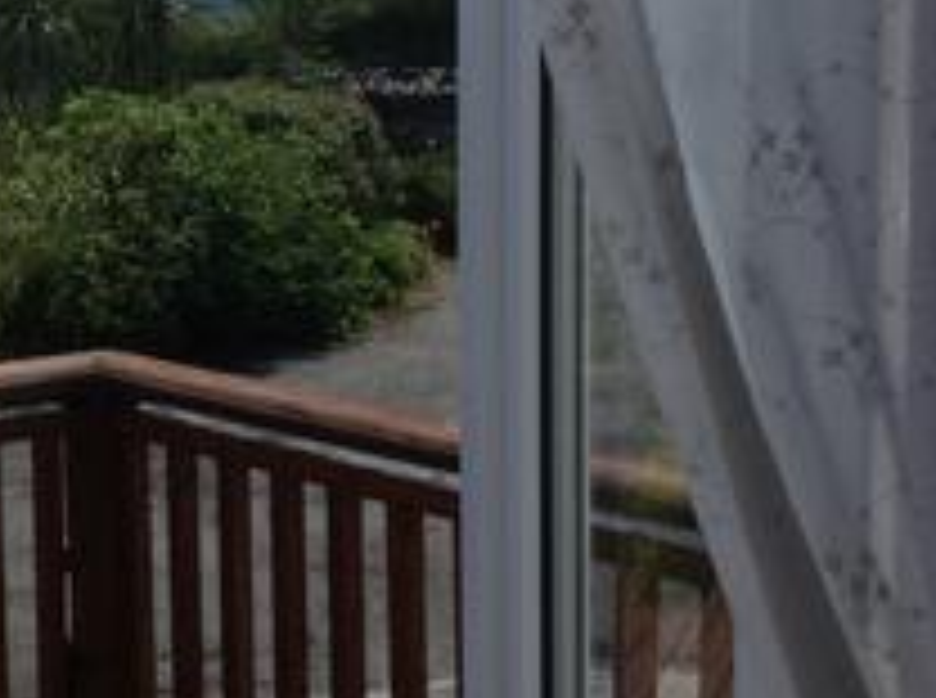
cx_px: -158
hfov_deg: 21.8
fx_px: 2266
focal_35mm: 84
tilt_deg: -6.3
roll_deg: +2.4
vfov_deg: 17.5
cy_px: 259
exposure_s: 1/1374
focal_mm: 4.28
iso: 50
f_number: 2.4
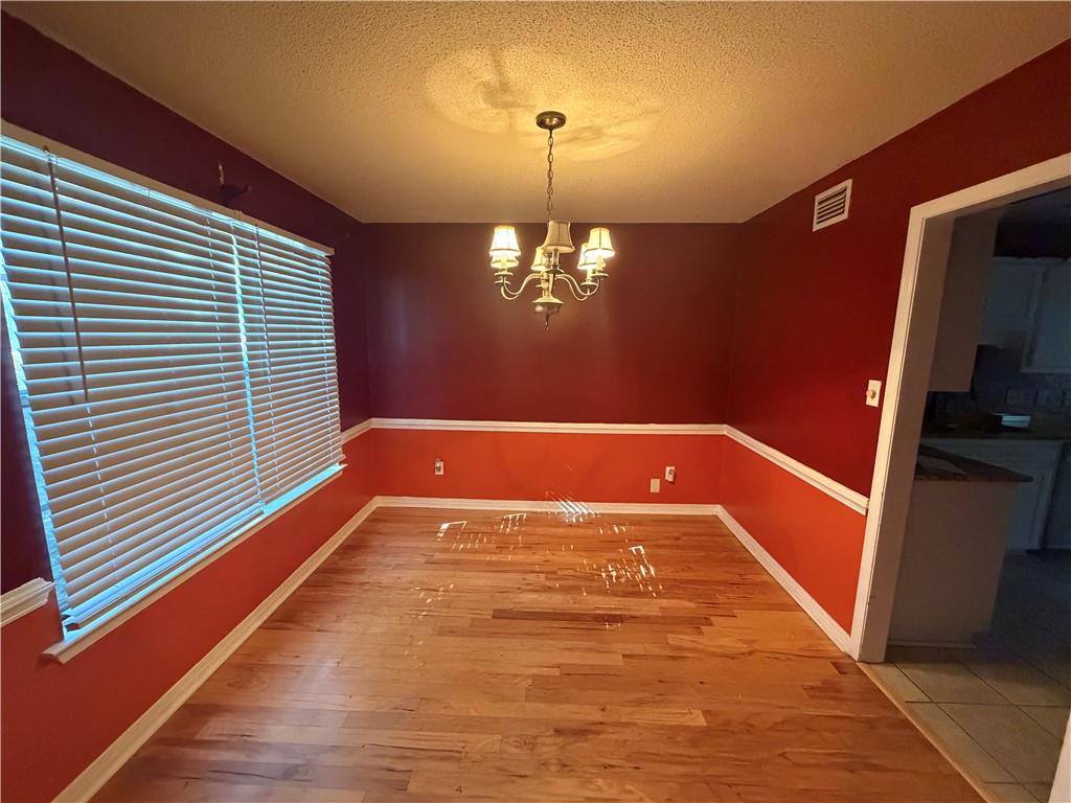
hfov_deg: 102.1
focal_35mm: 14
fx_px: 433
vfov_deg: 85.7
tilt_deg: -9.3
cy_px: 402
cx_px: 536
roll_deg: -0.3
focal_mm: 2.22
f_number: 2.2
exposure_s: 1/60
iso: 800
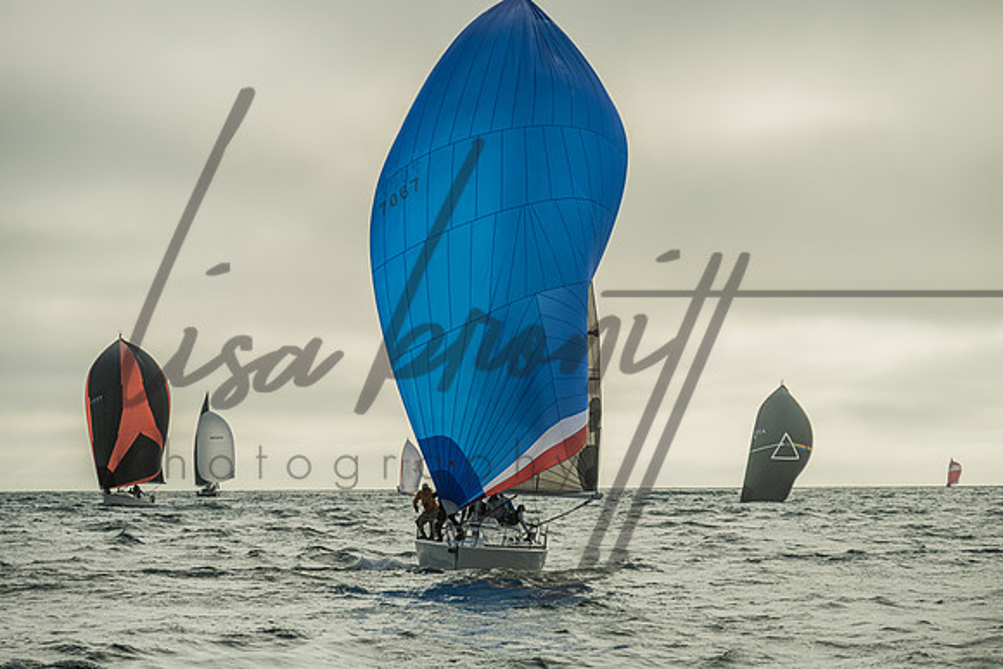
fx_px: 4010
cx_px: 499
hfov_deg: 14.3
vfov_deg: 9.5
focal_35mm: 144
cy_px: 334
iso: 250
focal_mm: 135
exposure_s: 1/800
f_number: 6.3
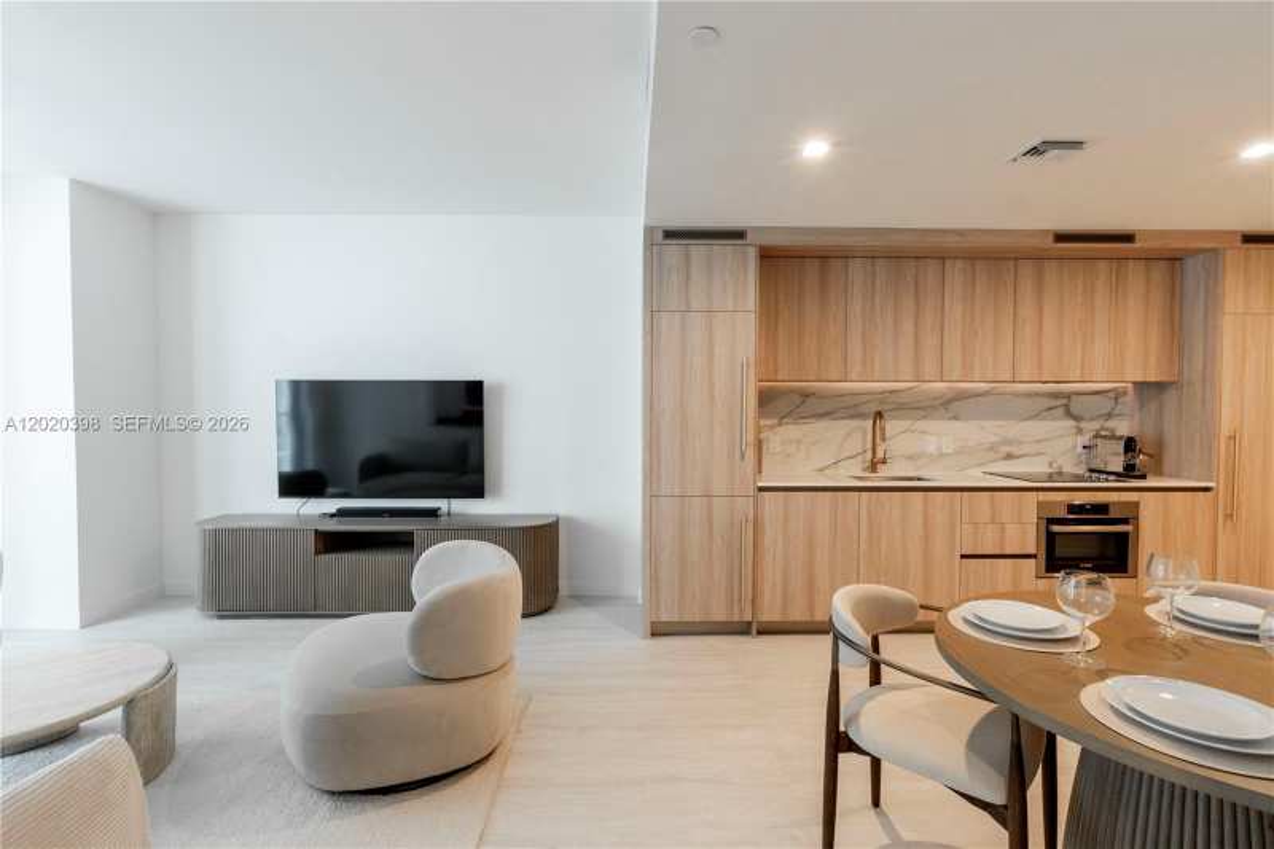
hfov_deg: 95.0
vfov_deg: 72.0
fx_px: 584
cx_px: 637
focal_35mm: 16
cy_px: 424
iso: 400
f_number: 8
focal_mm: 11
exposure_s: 1/5
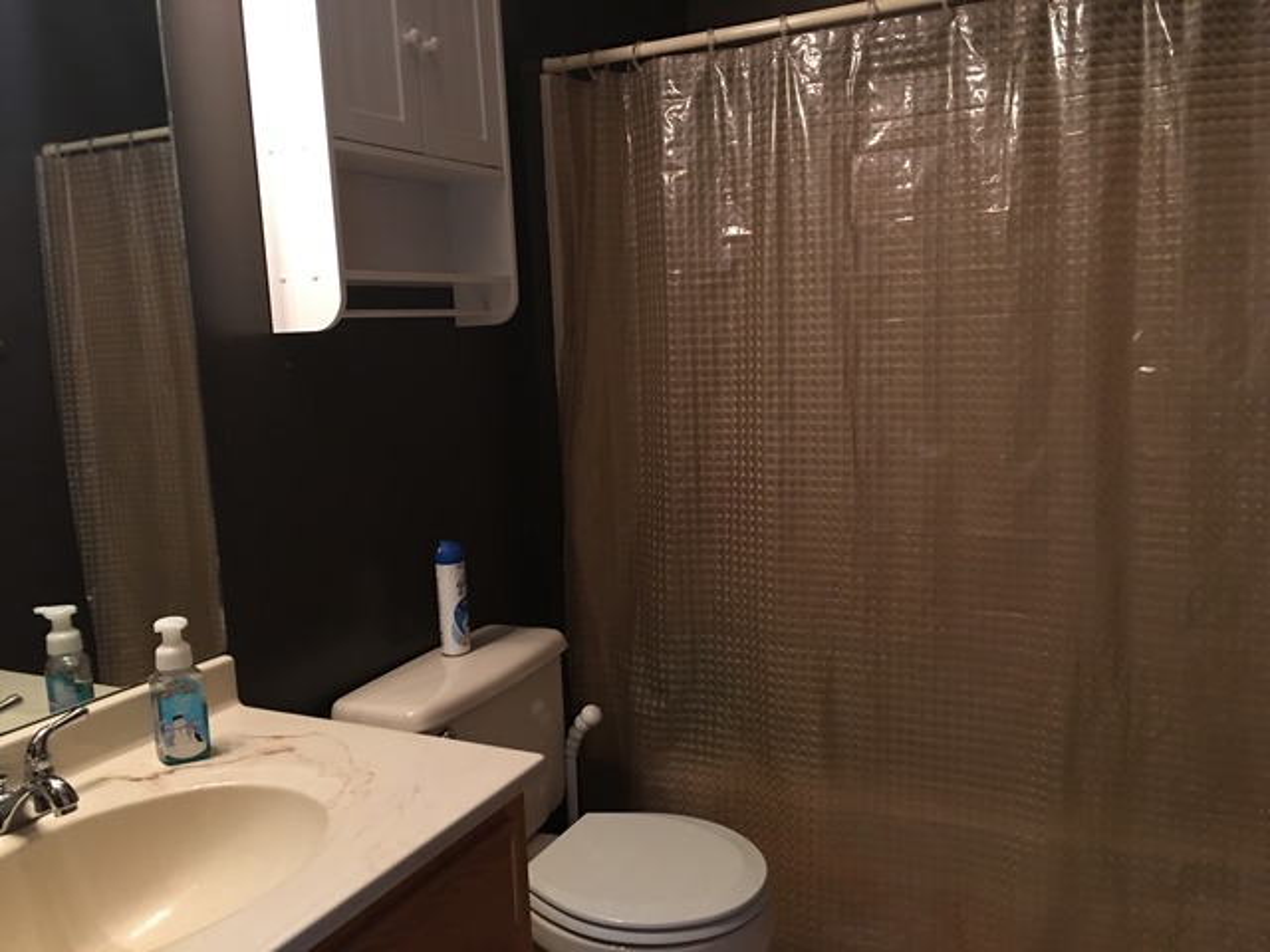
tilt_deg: -8.6
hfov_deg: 61.7
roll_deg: +2.2
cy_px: 476
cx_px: 635
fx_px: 1064
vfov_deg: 48.2
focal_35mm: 29
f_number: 2.2
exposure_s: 1/4
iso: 64
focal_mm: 4.15
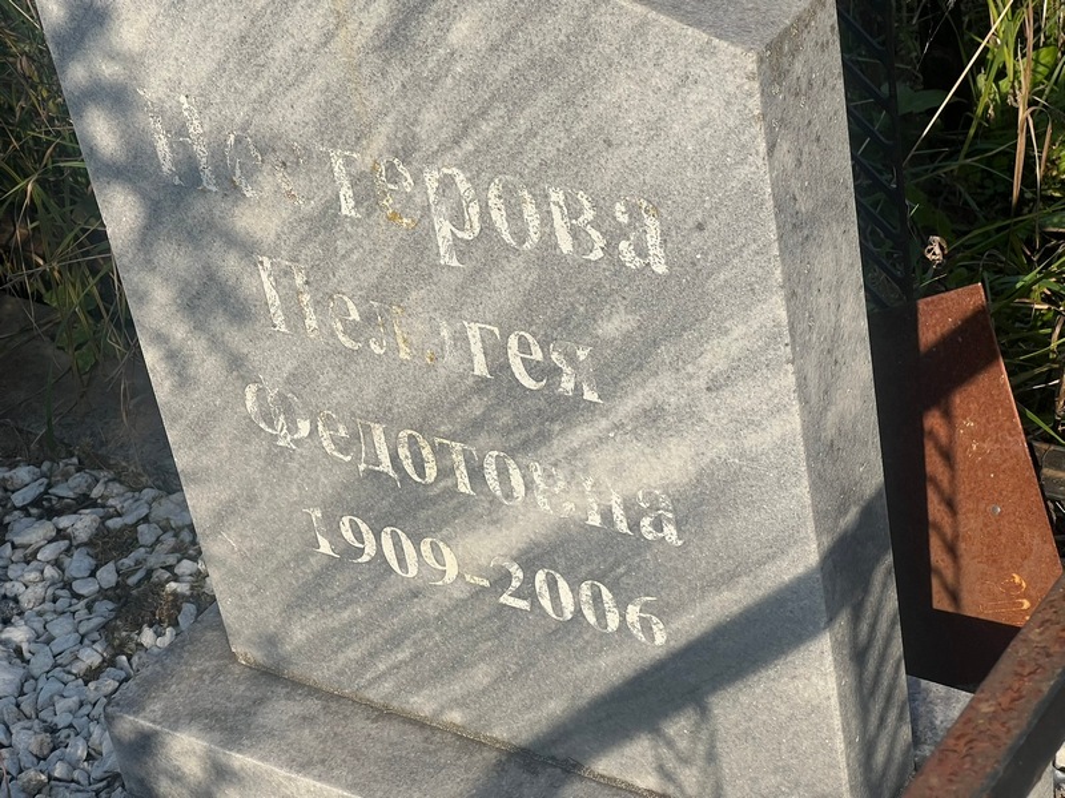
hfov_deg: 25.3
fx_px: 2369
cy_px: 399
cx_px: 532
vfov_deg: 19.1
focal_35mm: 77
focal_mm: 9
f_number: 2.8
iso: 32
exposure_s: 1/752
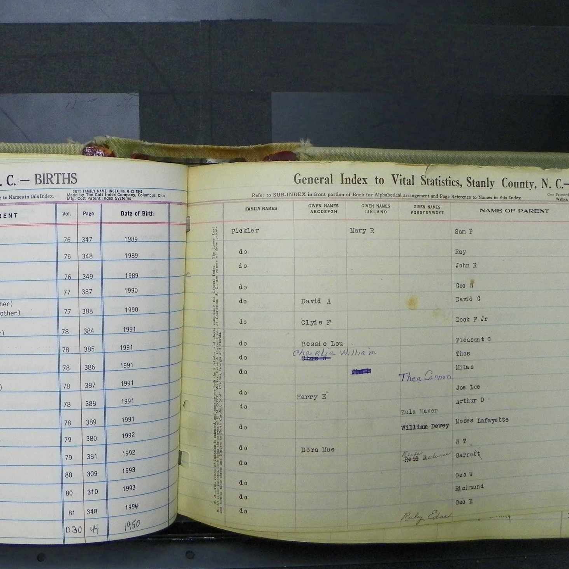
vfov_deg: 38.3
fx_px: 818
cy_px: 241
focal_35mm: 44
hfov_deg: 37.7
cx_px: 171
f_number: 2.8
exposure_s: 1/30
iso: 125
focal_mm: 4.6
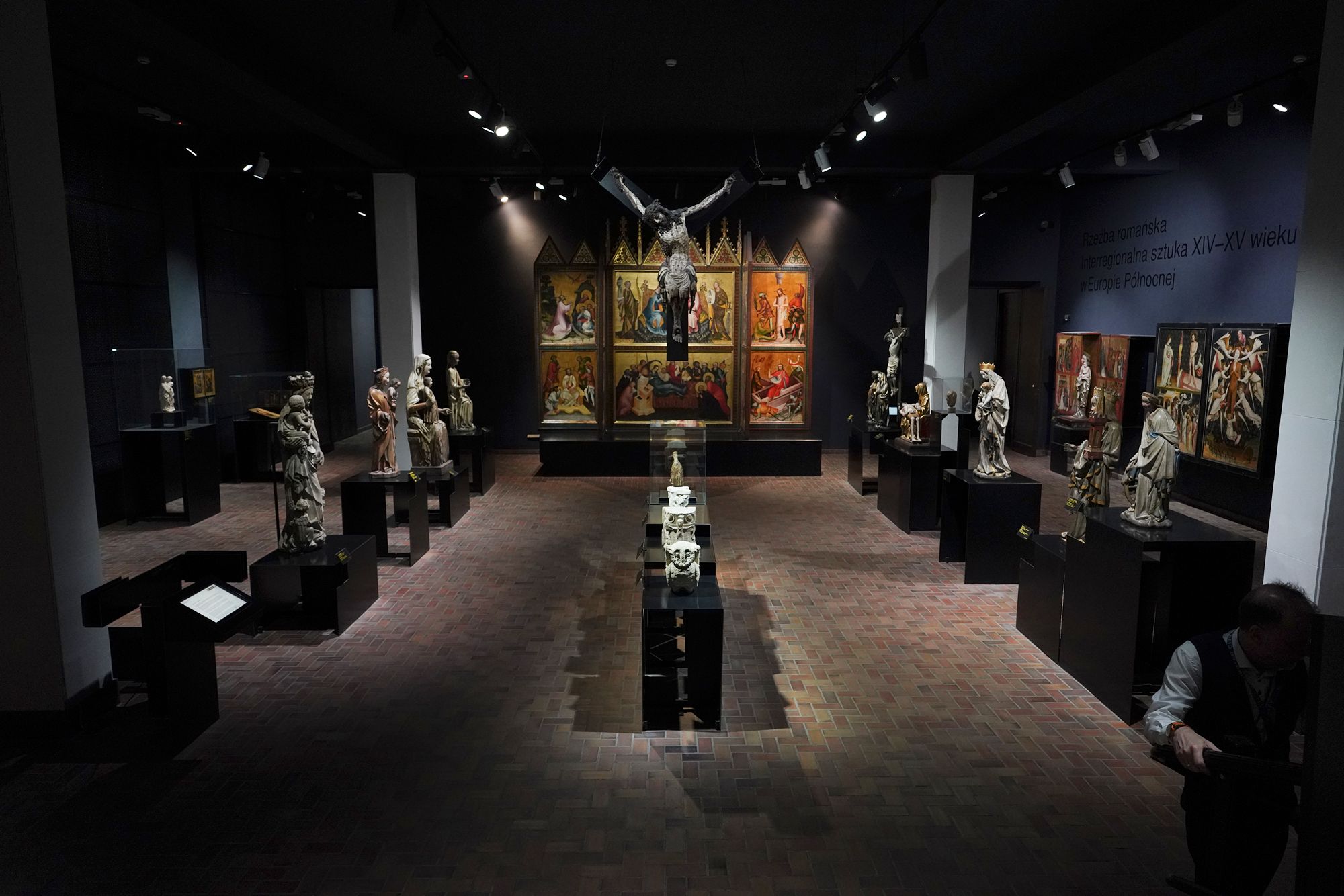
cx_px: 672
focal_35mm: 24
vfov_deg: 53.1
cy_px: 448
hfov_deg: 73.7
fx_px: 896
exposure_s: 1/80
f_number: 4
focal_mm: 24
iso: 3200
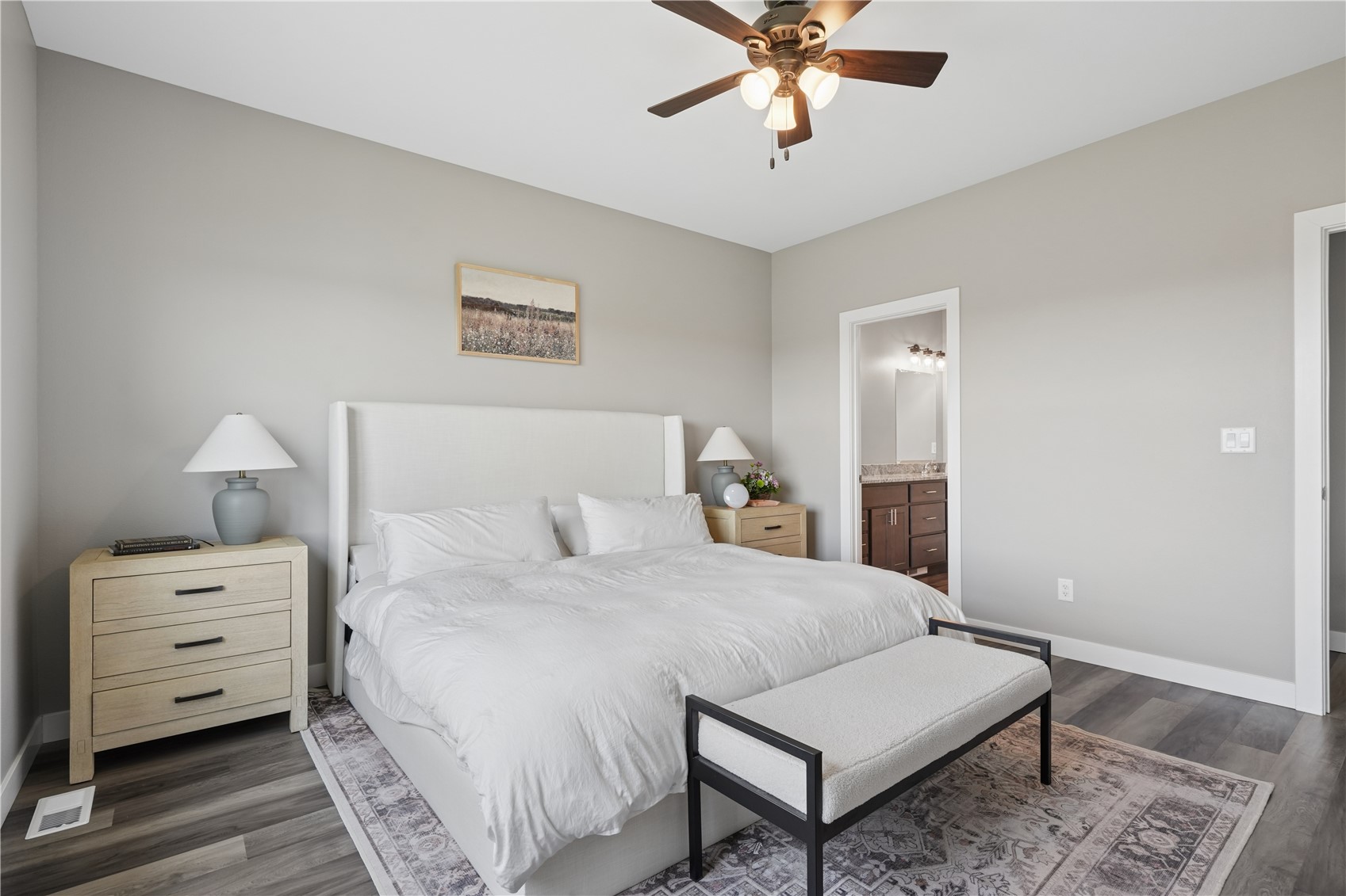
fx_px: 598
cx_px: 673
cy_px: 448
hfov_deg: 96.7
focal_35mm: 16
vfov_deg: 73.7
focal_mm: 16
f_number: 8
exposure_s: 1/40
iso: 400
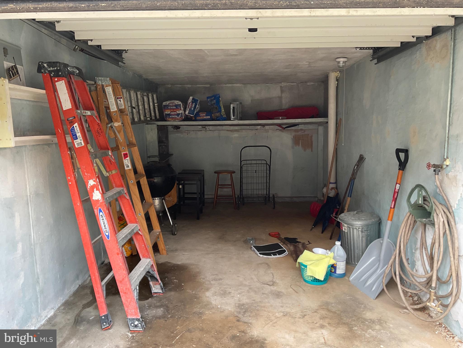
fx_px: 388
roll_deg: +1.0
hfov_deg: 61.7
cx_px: 232
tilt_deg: -8.3
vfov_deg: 48.2
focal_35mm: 29
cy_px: 174
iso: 20
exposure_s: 1/120
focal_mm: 3
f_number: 1.8
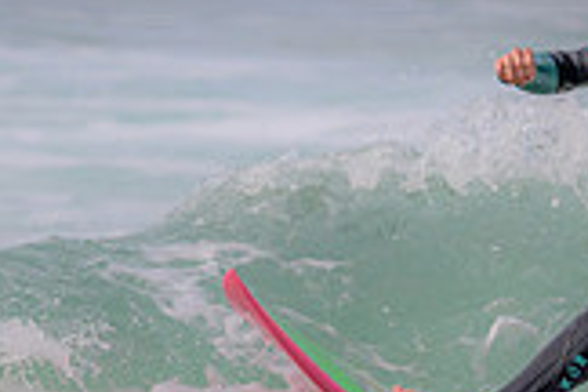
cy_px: 583
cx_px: 709
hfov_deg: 1.1
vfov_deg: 0.7
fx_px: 30868
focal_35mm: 1890
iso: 1100
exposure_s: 1/2000
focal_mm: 460
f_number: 10
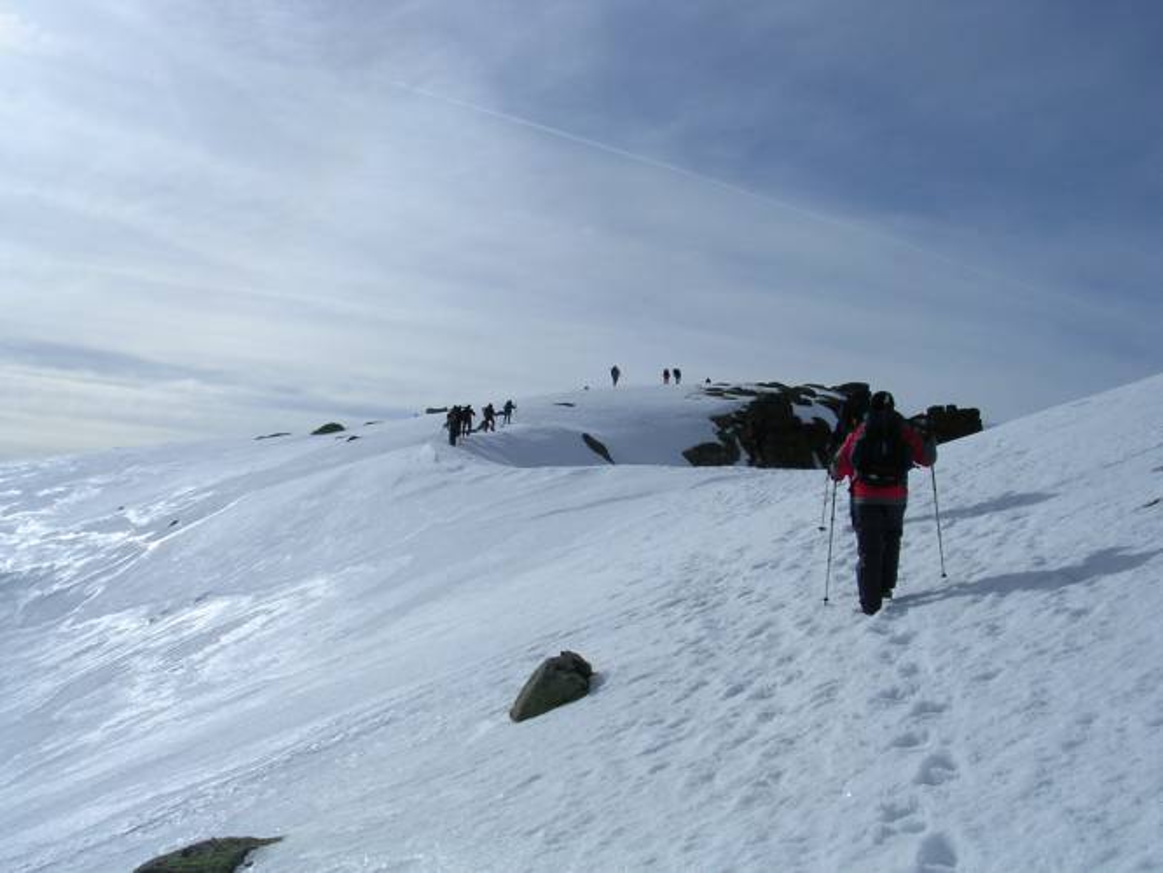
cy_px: 436
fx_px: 1277
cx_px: 582
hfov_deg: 49.0
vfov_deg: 37.7
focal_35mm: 38
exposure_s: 1/1292
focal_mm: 5.8
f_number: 5.6
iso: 100
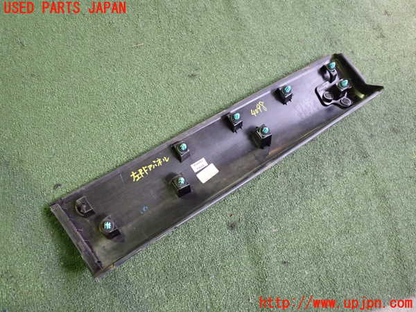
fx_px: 361
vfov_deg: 46.8
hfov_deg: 60.0
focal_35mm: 30
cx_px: 208
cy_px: 156
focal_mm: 5.4
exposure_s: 1/30
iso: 500
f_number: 2.3
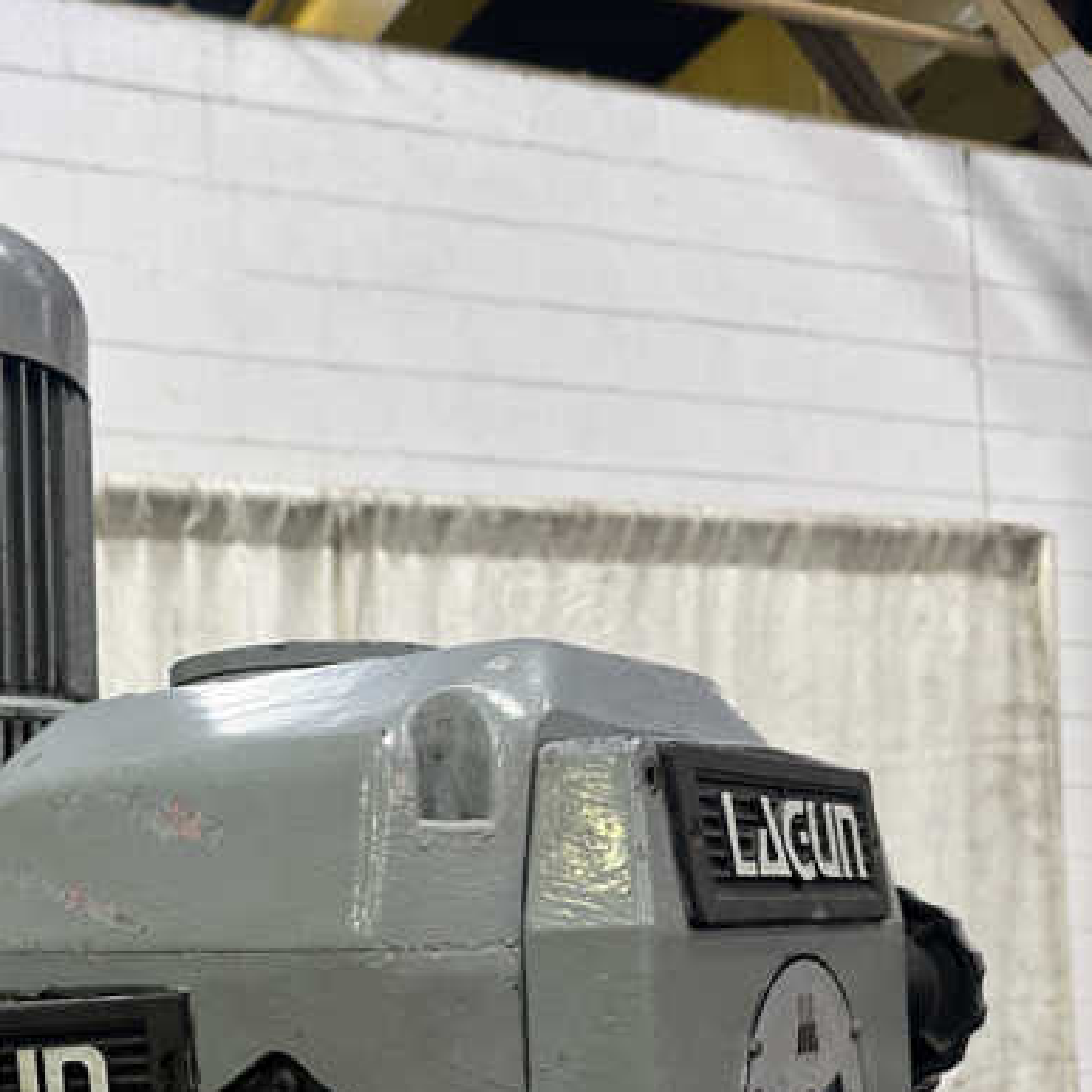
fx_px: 1570
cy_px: 846
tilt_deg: +3.0
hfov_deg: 37.0
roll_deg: +0.0
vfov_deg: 37.2
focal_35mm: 44
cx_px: 223
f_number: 1.78
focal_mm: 6.86
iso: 160
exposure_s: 1/120
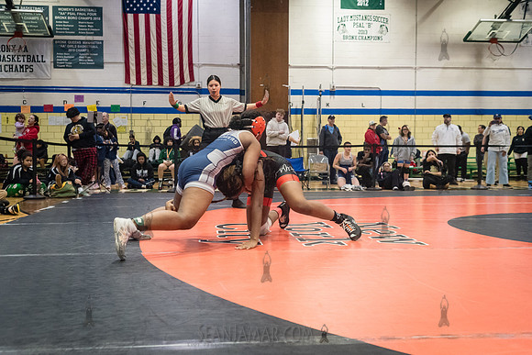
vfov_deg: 36.3
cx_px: 259
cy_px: 177
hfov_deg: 52.3
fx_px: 542
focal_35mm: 37
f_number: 4
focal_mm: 35
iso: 8000
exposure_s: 1/400
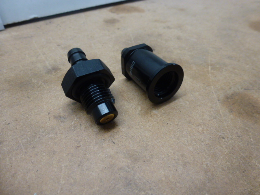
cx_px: 130
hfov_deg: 71.6
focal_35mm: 24
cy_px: 98
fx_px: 180
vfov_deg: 56.8
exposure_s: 1/60
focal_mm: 4.3
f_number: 3.3
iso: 200
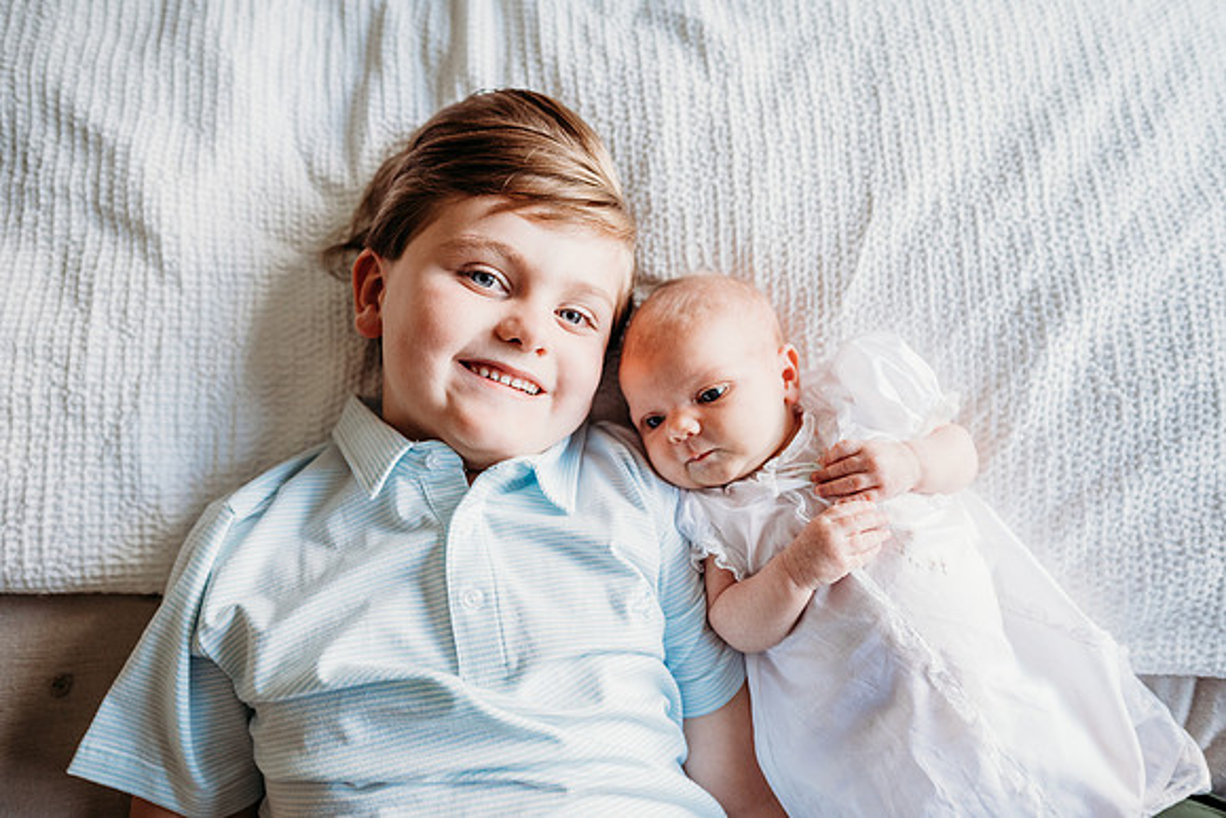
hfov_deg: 73.7
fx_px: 817
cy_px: 409
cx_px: 613
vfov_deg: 53.2
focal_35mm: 24
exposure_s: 1/200
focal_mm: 24
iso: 800
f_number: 2.8
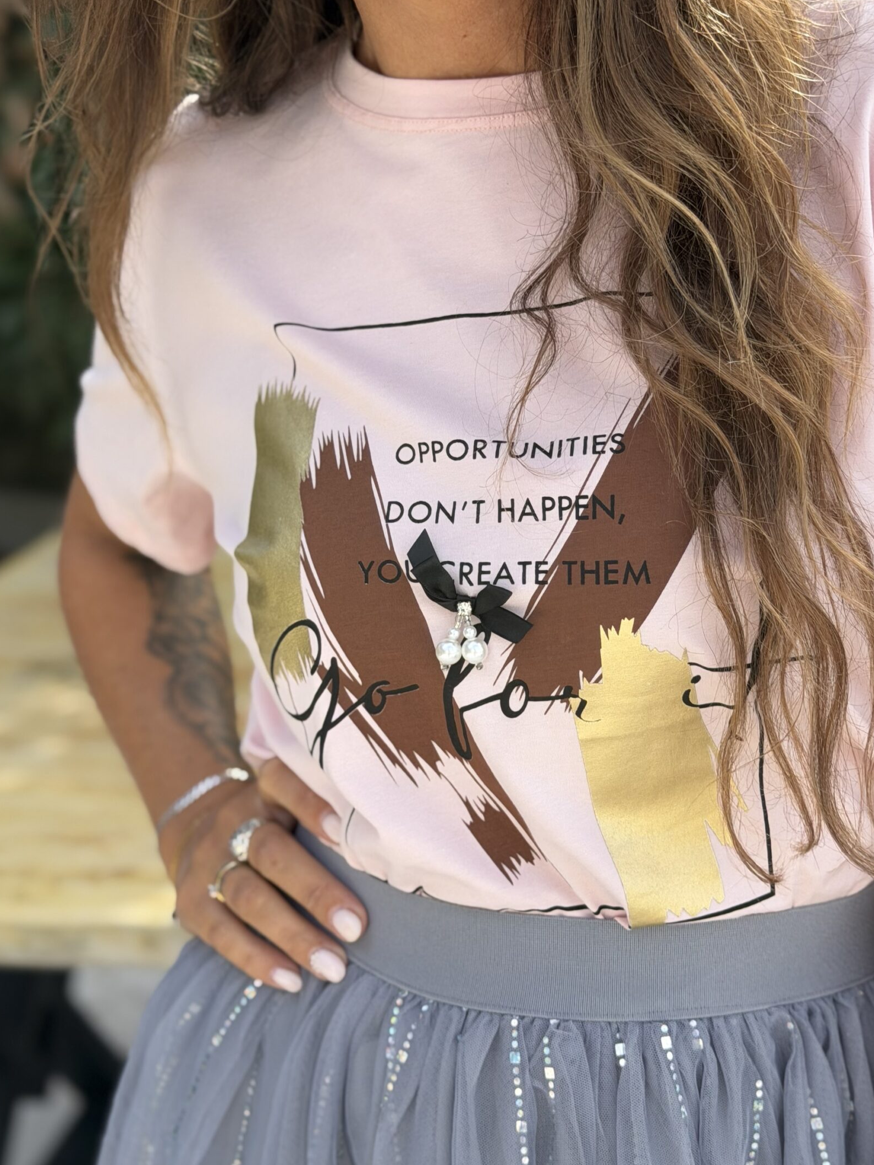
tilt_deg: -10.8
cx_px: 515
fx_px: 1953
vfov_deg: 33.2
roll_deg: -0.2
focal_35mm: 58
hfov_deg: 25.2
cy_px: 516
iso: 64
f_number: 1.78
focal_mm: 6.76
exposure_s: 1/1543
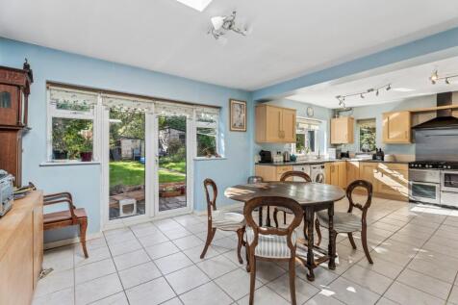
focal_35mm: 16
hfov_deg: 96.8
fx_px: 203
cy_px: 152
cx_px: 229
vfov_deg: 73.7
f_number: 8
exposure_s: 1/15
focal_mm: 16
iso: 100
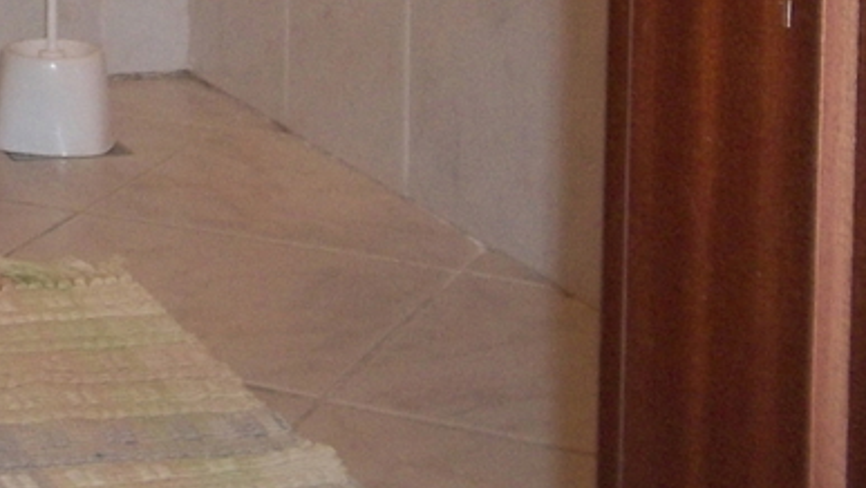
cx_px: -385
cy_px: -376
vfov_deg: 10.6
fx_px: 2481
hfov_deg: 17.9
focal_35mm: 108
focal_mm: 5.7
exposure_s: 1/30
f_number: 2.9
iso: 160
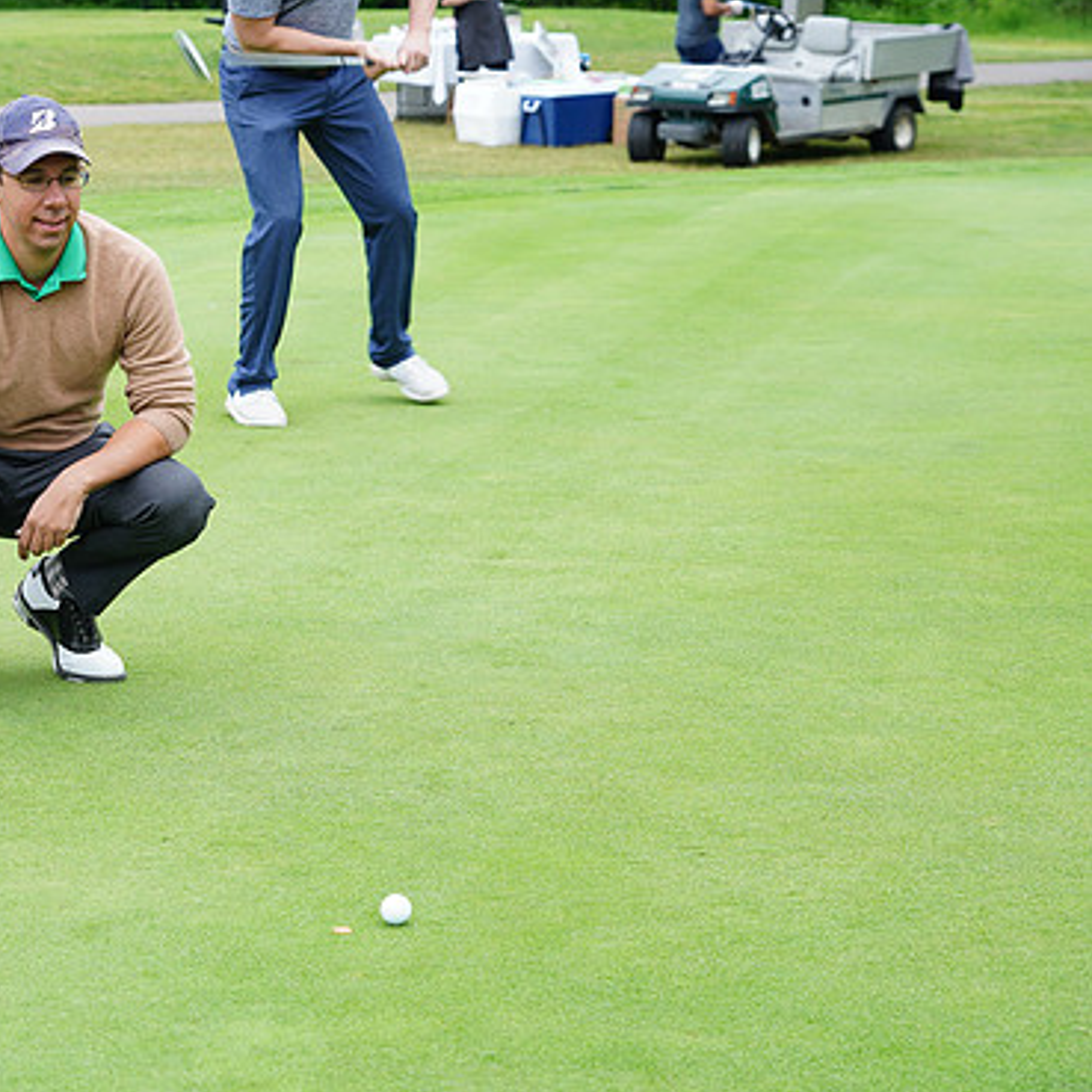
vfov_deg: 15.7
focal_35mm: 111
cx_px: 237
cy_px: 531
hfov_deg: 15.6
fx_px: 3962
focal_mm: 83
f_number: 6.3
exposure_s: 1/100
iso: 125
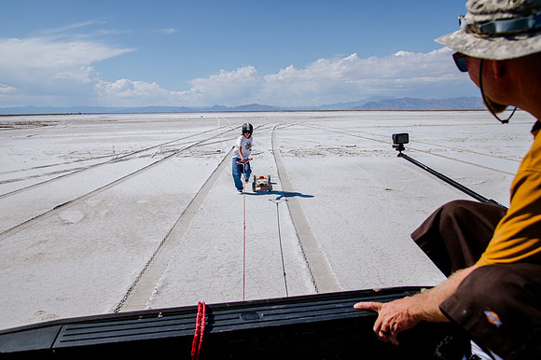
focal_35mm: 26
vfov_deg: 50.1
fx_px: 385
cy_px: 180
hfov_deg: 70.1
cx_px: 260
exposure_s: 1/1250
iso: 160
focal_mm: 24
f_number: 6.3
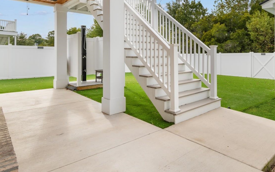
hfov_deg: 73.4
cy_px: 52
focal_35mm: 24
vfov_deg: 49.8
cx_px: 173
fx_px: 180
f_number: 7.1
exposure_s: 1/200
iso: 100
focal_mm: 11
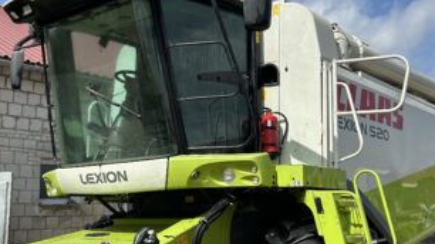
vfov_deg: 32.0
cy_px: 133
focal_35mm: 37
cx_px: 222
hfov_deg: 54.0
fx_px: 427
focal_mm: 5.7
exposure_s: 1/5882
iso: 50
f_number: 1.5
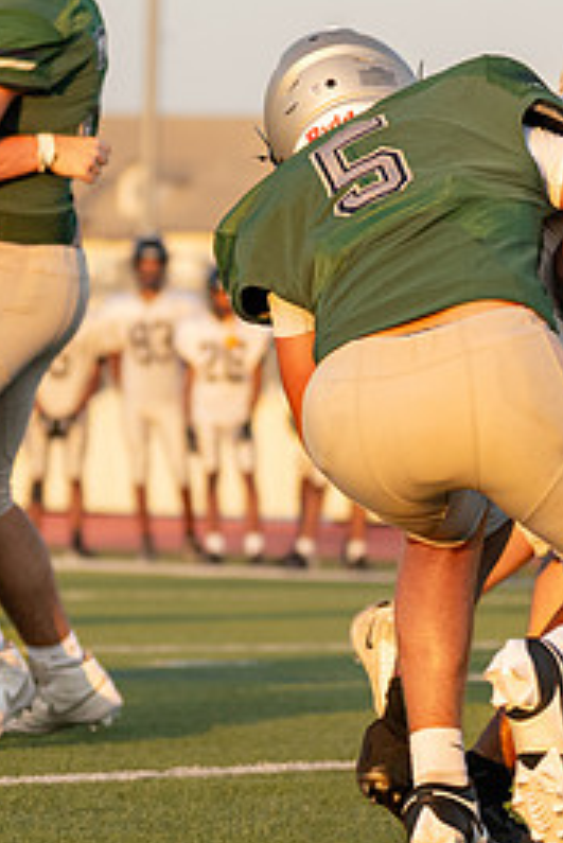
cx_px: 328
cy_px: 422
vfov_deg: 5.9
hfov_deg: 3.9
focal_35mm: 350
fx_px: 8199
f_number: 2.8
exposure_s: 1/1600
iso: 320
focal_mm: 85
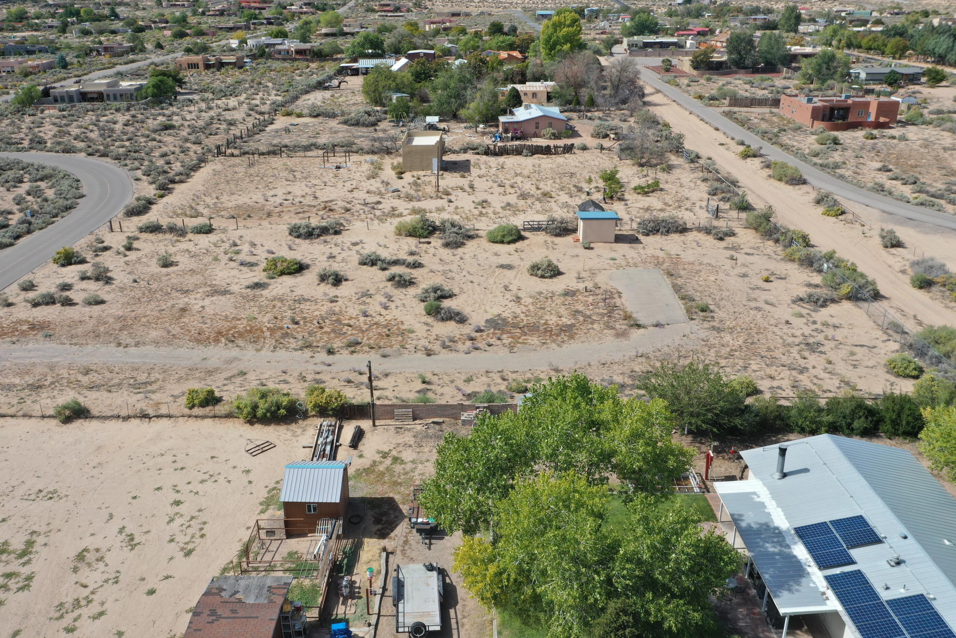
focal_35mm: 30
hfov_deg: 61.9
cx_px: 449
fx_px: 797
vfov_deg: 43.6
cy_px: 298
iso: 100
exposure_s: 1/400
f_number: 6.3
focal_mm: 10.26
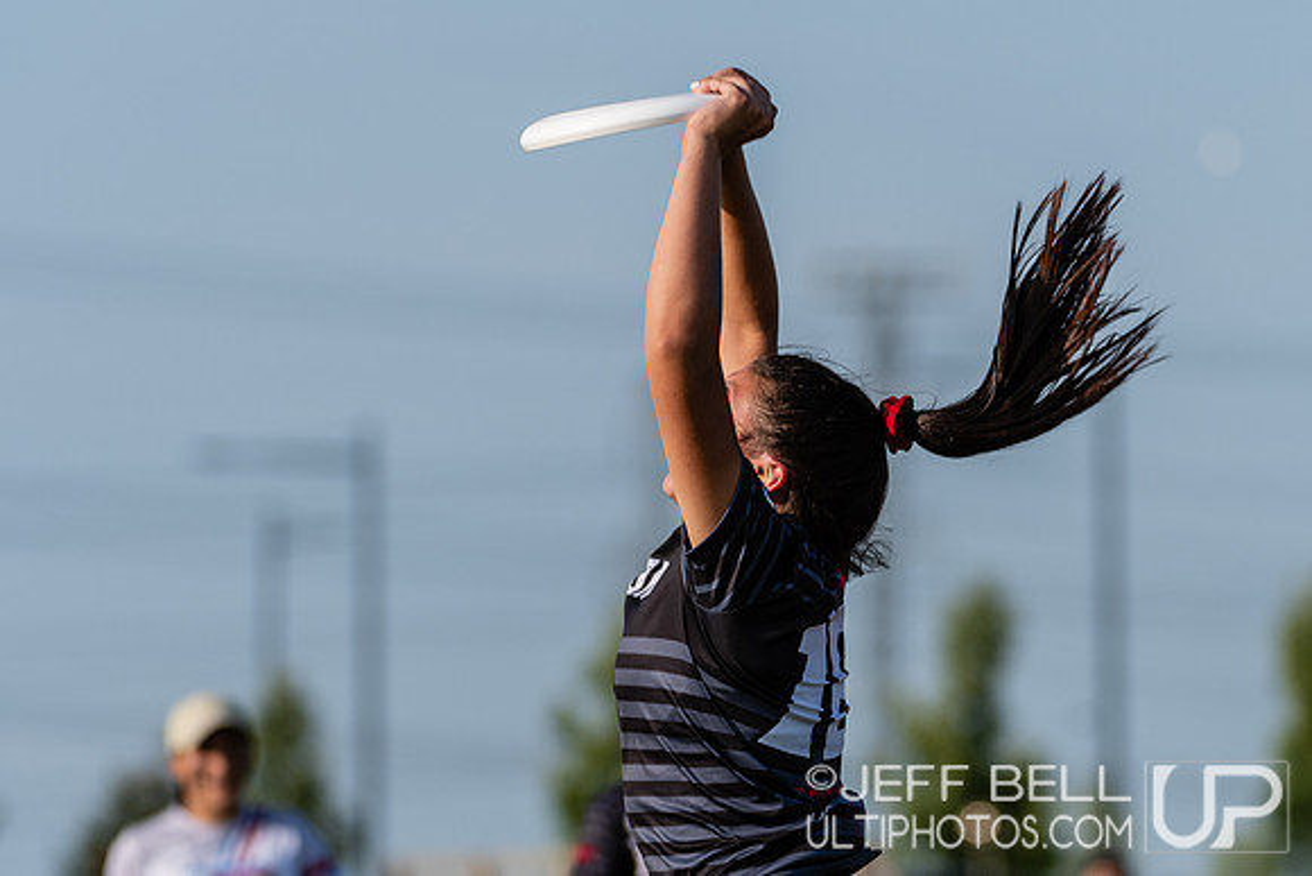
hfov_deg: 5.6
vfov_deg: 3.7
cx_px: 766
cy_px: 438
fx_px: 13405
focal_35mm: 368
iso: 140
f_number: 4
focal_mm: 210
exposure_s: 1/1250
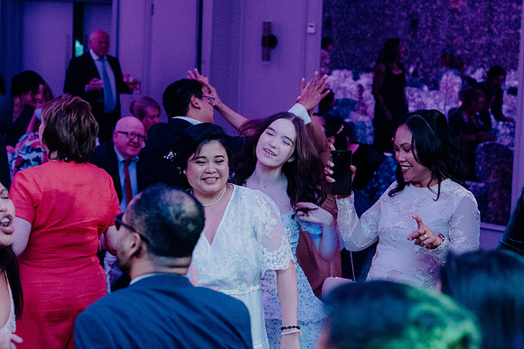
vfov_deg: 13.8
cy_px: 174
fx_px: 1441
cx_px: 262
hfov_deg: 20.6
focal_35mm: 99
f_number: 3.5
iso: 3200
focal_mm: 66
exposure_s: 1/160
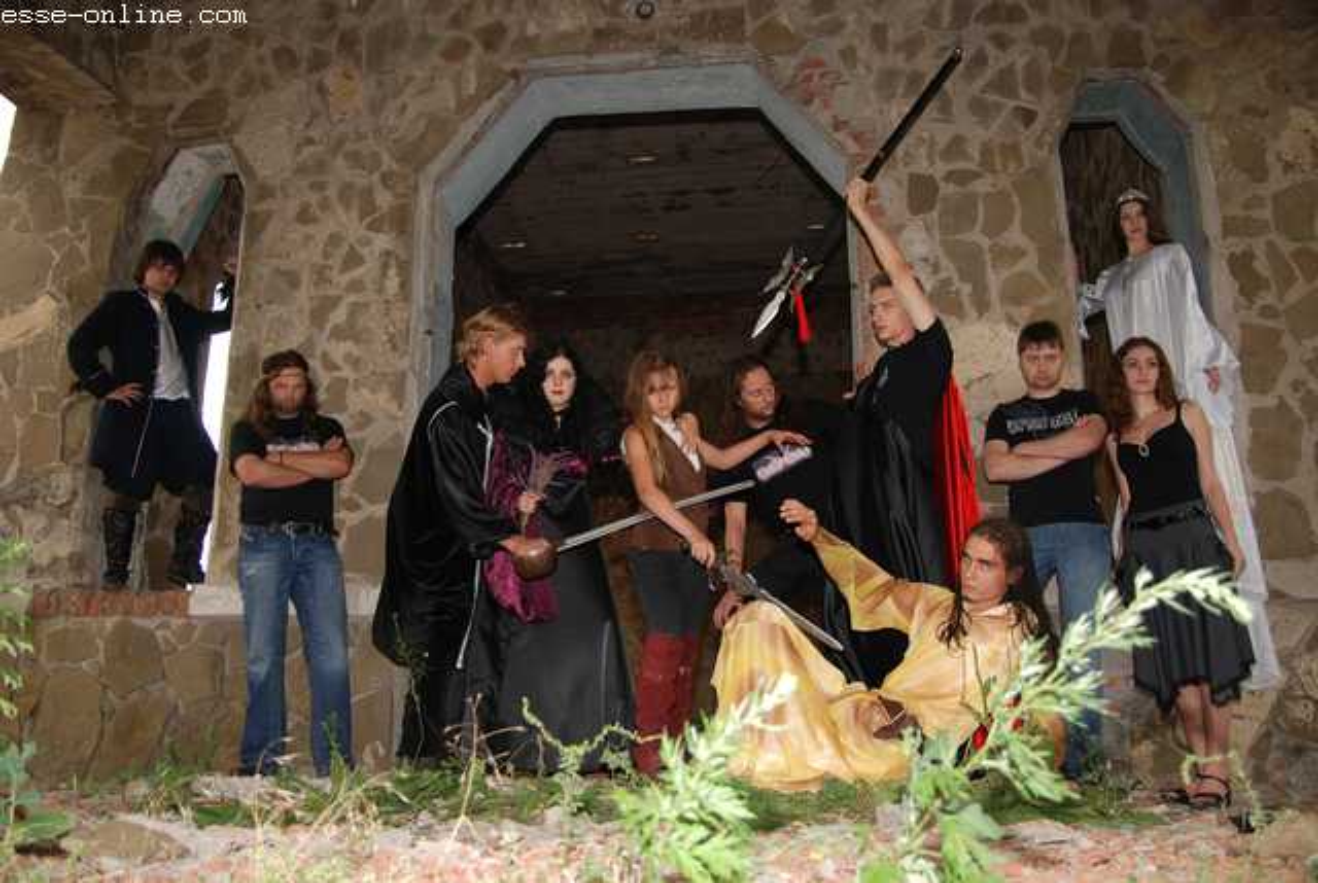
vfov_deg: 40.1
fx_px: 1210
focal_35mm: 33
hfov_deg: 57.1
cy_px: 442
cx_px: 659
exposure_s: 1/200
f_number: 3.8
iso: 100
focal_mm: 22
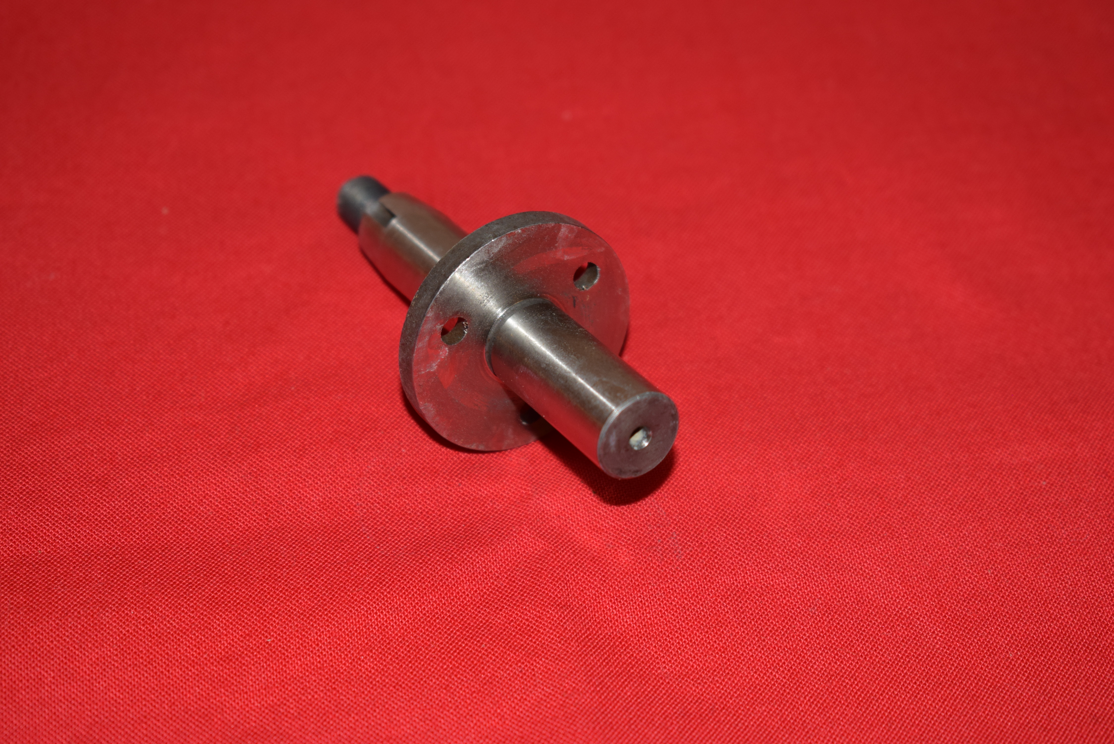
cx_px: 557
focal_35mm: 82
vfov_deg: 16.6
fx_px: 2553
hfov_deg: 24.6
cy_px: 372
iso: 320
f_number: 5.6
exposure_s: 1/60
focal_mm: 55
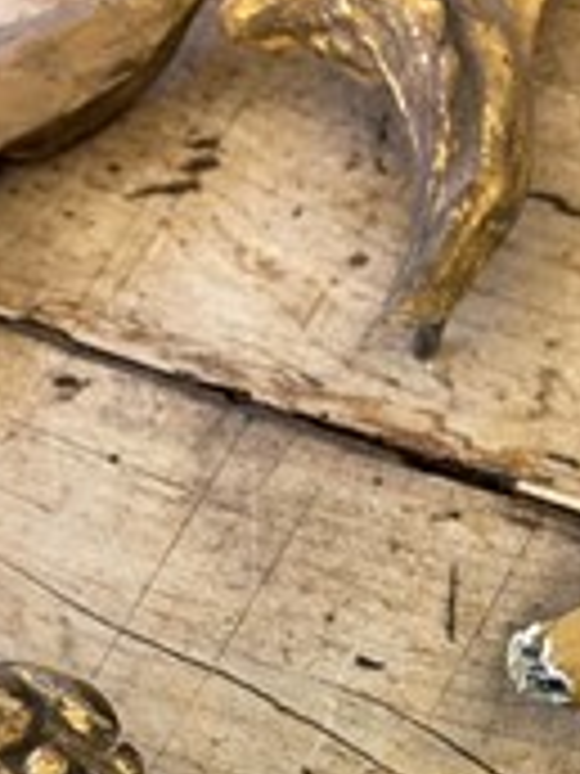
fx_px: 1296
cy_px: 837
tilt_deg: -71.6
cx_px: 481
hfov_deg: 24.7
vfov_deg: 30.1
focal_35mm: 58
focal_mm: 5.1
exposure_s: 1/50
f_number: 1.6
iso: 200
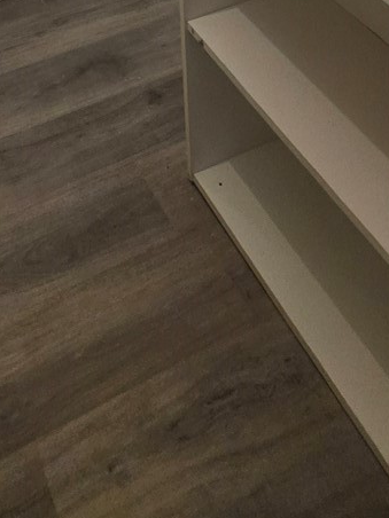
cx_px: 42
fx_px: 689
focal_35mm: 46
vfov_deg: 23.3
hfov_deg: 30.2
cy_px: -391
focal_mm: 2.2
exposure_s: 1/120
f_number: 1.9
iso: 200
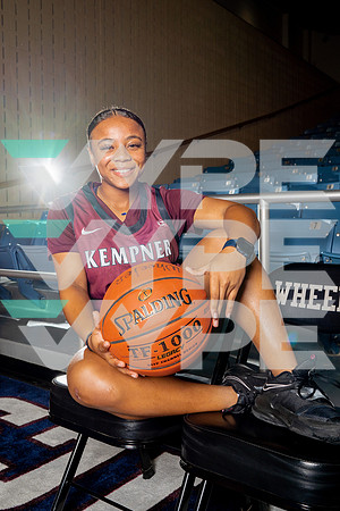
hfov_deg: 37.9
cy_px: 256
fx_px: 496
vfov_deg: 54.4
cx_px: 170
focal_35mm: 35
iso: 320
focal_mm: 35
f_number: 6.3
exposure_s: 1/250
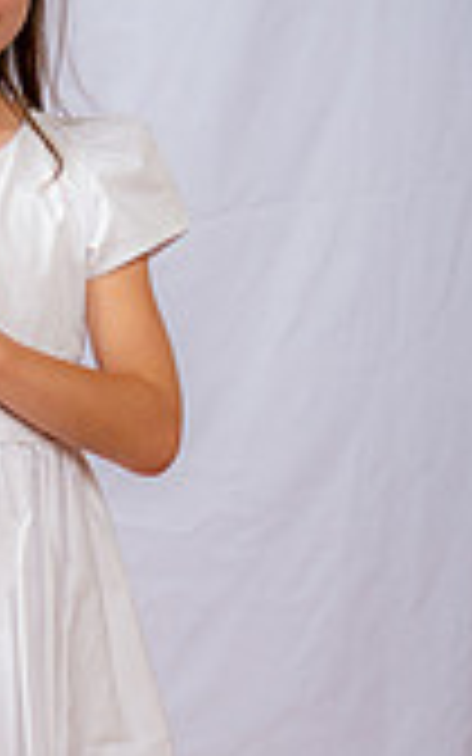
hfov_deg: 9.6
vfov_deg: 15.3
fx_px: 2799
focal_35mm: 136
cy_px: 531
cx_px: -34
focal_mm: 50
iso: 250
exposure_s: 1/160
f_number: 6.3
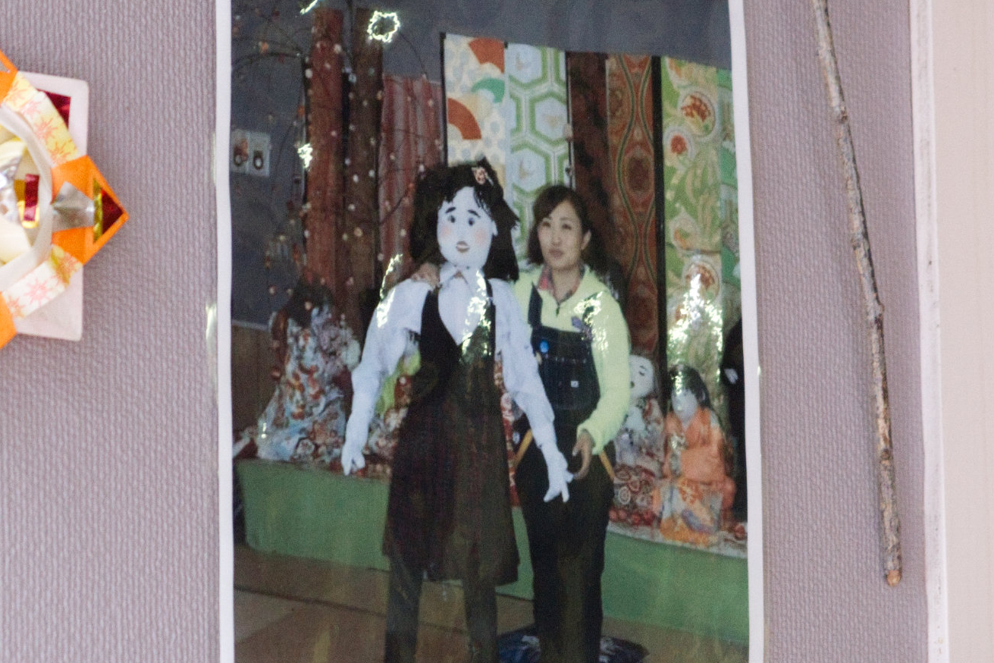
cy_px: 302
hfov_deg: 17.9
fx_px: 3147
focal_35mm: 114
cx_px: 472
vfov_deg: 12.0
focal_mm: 55
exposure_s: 1/80
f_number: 4
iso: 2500
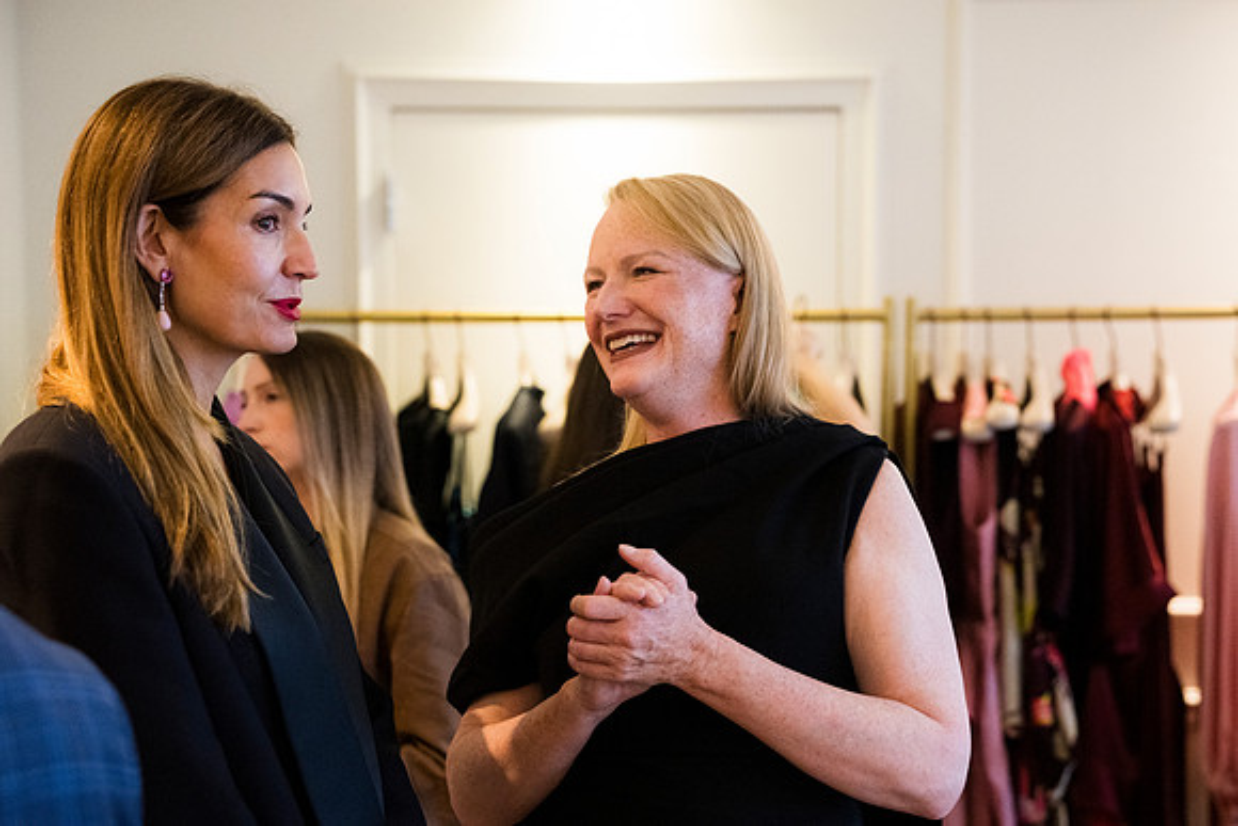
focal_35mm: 64
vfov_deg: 21.3
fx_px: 2201
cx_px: 619
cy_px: 413
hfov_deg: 31.4
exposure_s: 1/160
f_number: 3.2
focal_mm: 64
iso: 4500
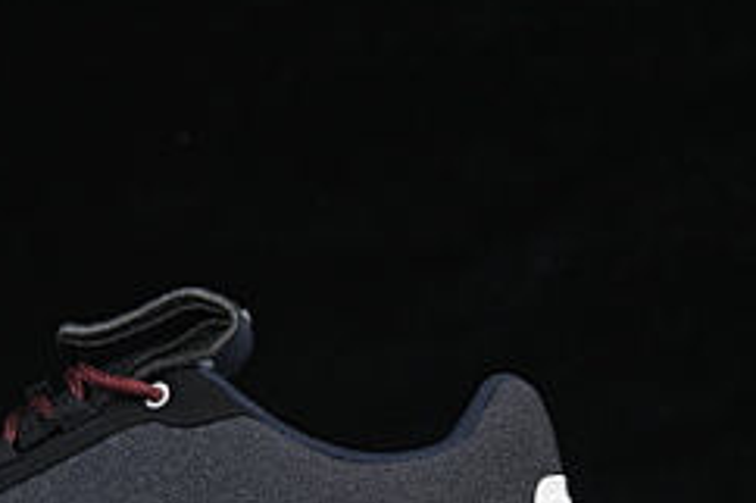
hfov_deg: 13.2
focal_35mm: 155
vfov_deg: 8.8
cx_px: 91
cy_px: 476
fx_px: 3253
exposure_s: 1/50
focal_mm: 50
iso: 160
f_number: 6.3
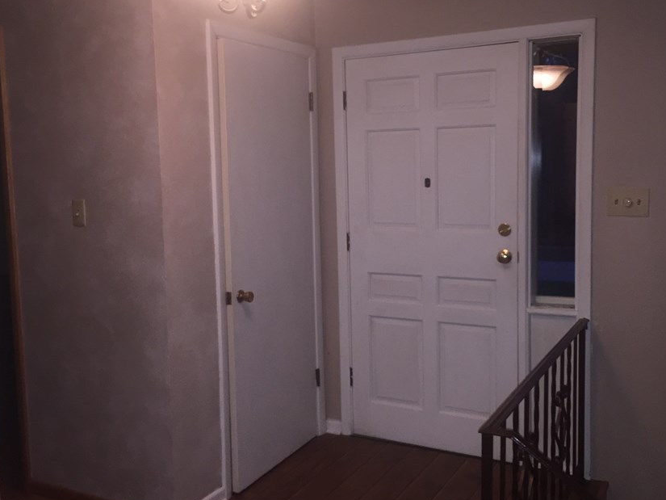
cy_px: 238
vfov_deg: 39.7
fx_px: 693
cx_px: 354
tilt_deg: -4.9
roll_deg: +1.6
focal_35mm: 36
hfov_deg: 51.3
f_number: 2.2
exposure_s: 1/16
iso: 125
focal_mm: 4.15
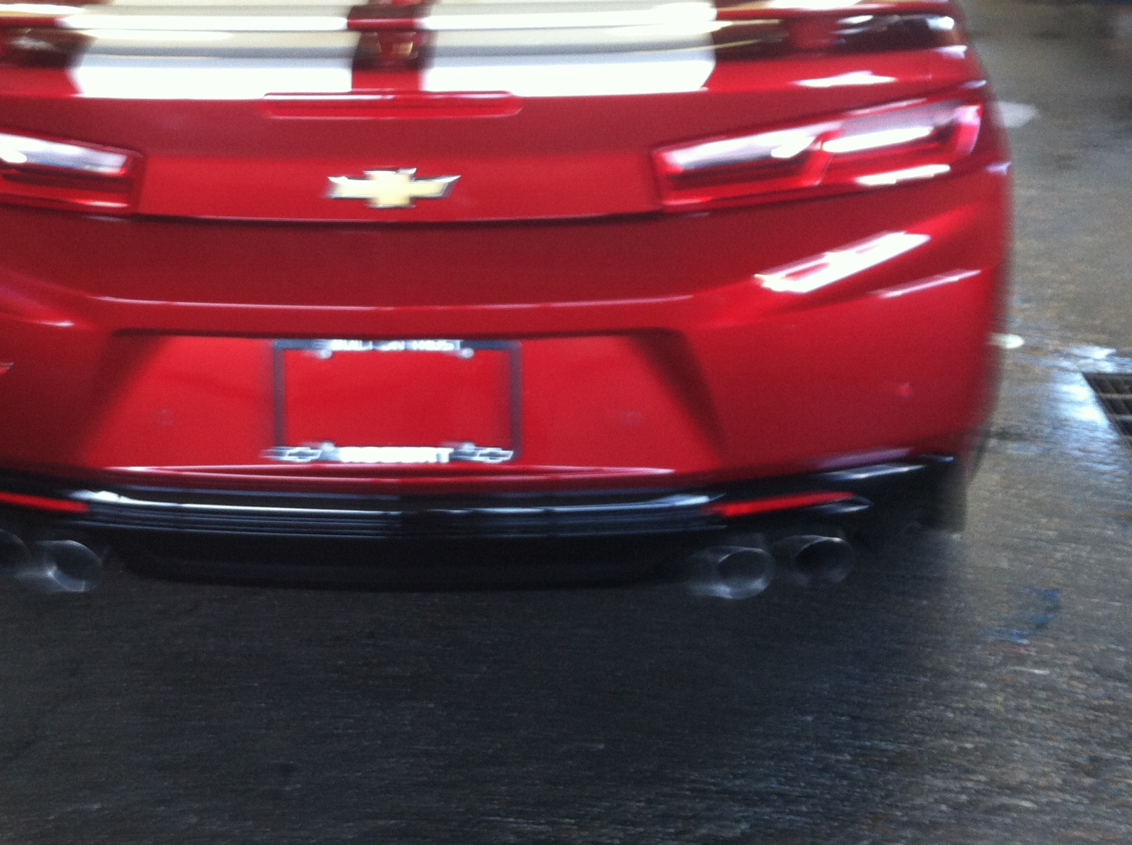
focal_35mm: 57
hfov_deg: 33.5
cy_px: 172
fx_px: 1861
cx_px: 373
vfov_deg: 25.2
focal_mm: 3.85
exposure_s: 1/15
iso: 125
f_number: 2.8
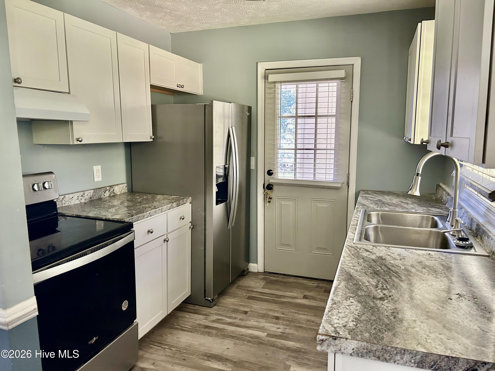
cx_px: 248
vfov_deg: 53.1
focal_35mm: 26
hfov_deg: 67.3
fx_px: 372
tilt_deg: -8.6
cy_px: 186
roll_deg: +0.6
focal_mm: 5.7
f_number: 1.5
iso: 400
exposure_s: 1/60
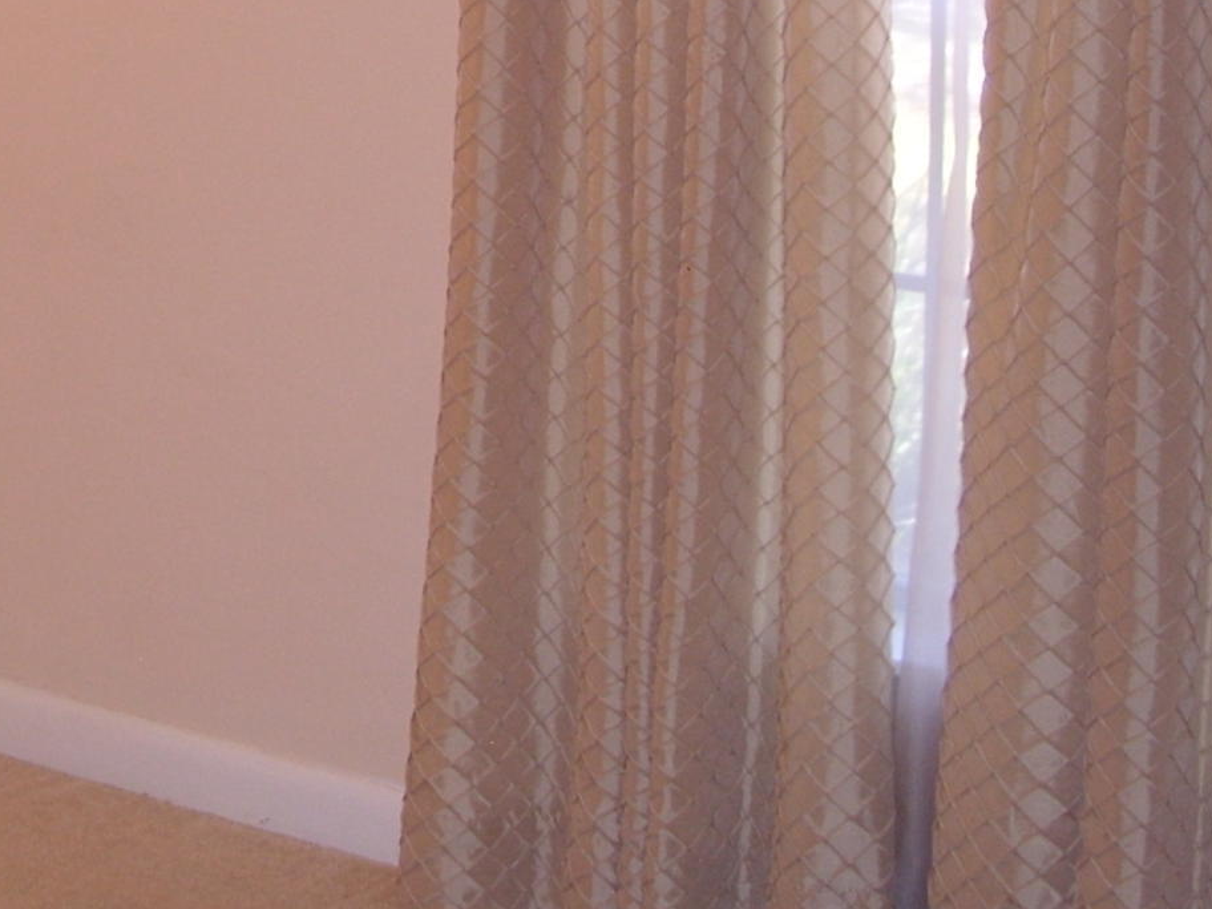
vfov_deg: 11.4
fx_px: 4377
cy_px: -391
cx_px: -295
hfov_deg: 15.1
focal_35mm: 125
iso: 50
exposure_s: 1/30
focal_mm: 7.8
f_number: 2.8
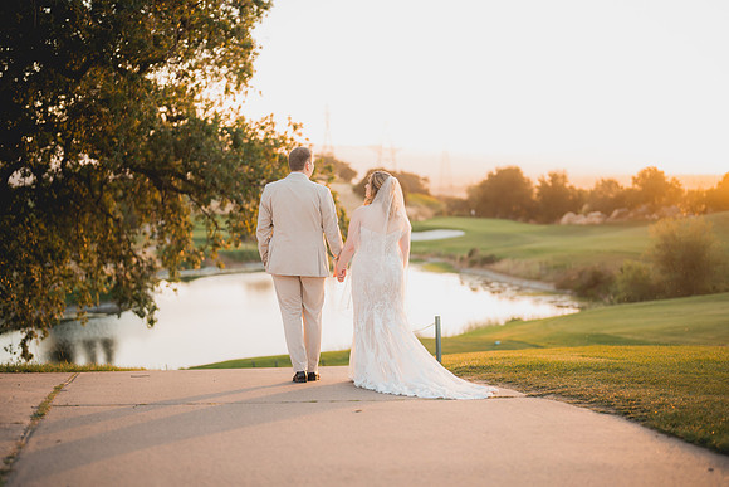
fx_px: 1013
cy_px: 244
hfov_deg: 39.6
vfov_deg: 27.0
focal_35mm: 50
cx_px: 364
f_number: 1.2
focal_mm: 50
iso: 125
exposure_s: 1/400
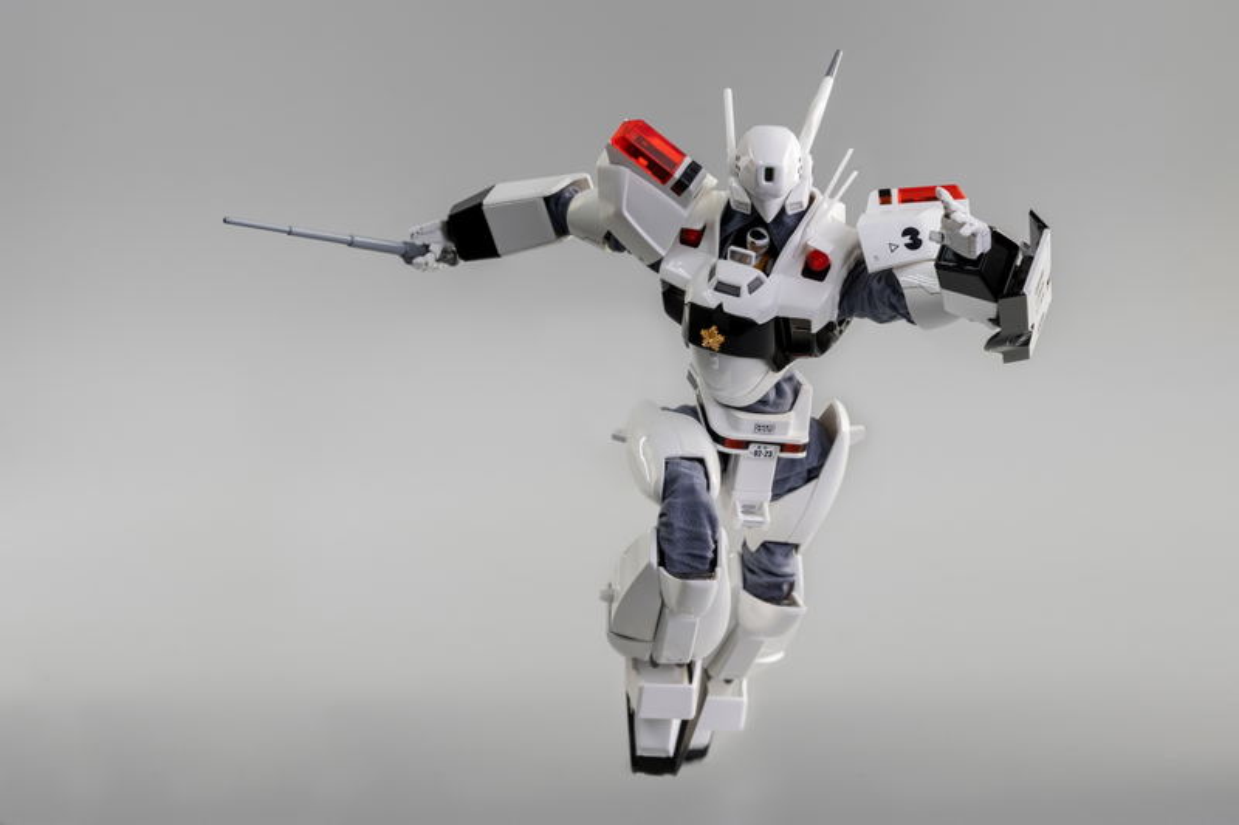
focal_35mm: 90
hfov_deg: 22.6
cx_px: 620
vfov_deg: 15.2
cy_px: 412
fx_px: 3097
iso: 160
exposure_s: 1/3
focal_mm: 90
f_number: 13
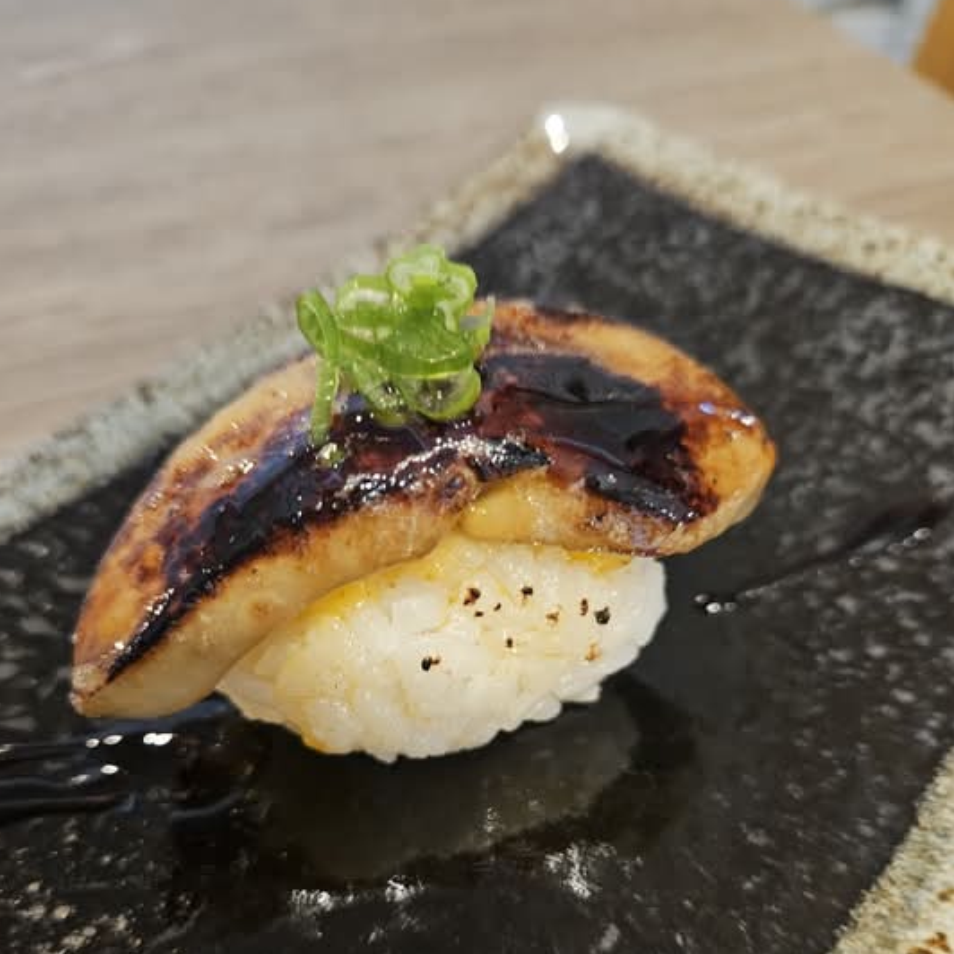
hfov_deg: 57.3
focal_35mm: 28
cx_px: 464
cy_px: 629
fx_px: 873
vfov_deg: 56.2
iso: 500
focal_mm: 5.4
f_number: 1.8
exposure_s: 1/24
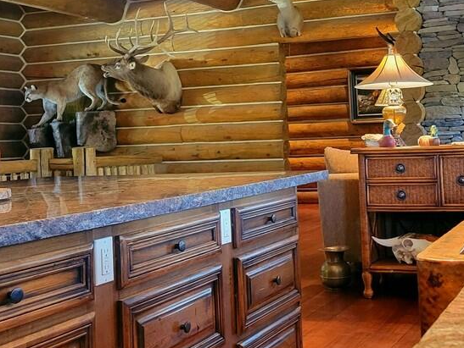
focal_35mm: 57
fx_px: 765
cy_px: 127
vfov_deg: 25.6
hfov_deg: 33.5
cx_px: 304
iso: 400
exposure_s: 1/40
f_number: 1.8
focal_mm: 5.4
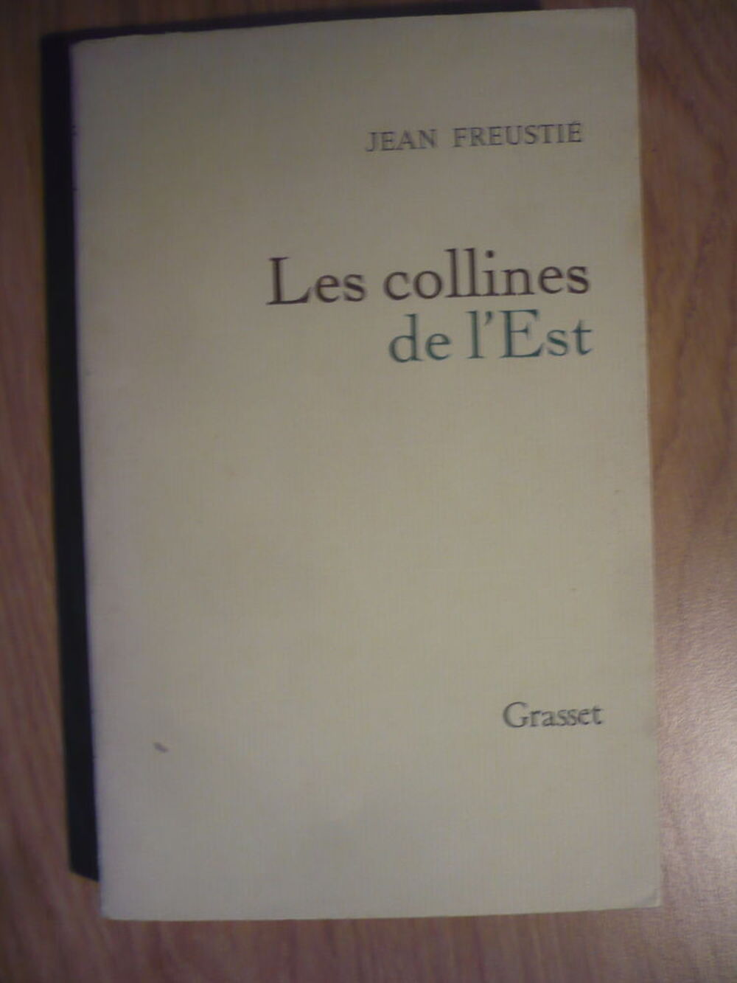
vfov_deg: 52.6
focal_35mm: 35
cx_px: 368
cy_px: 492
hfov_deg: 40.7
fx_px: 993
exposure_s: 1/13
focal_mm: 5.8
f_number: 2.8
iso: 200
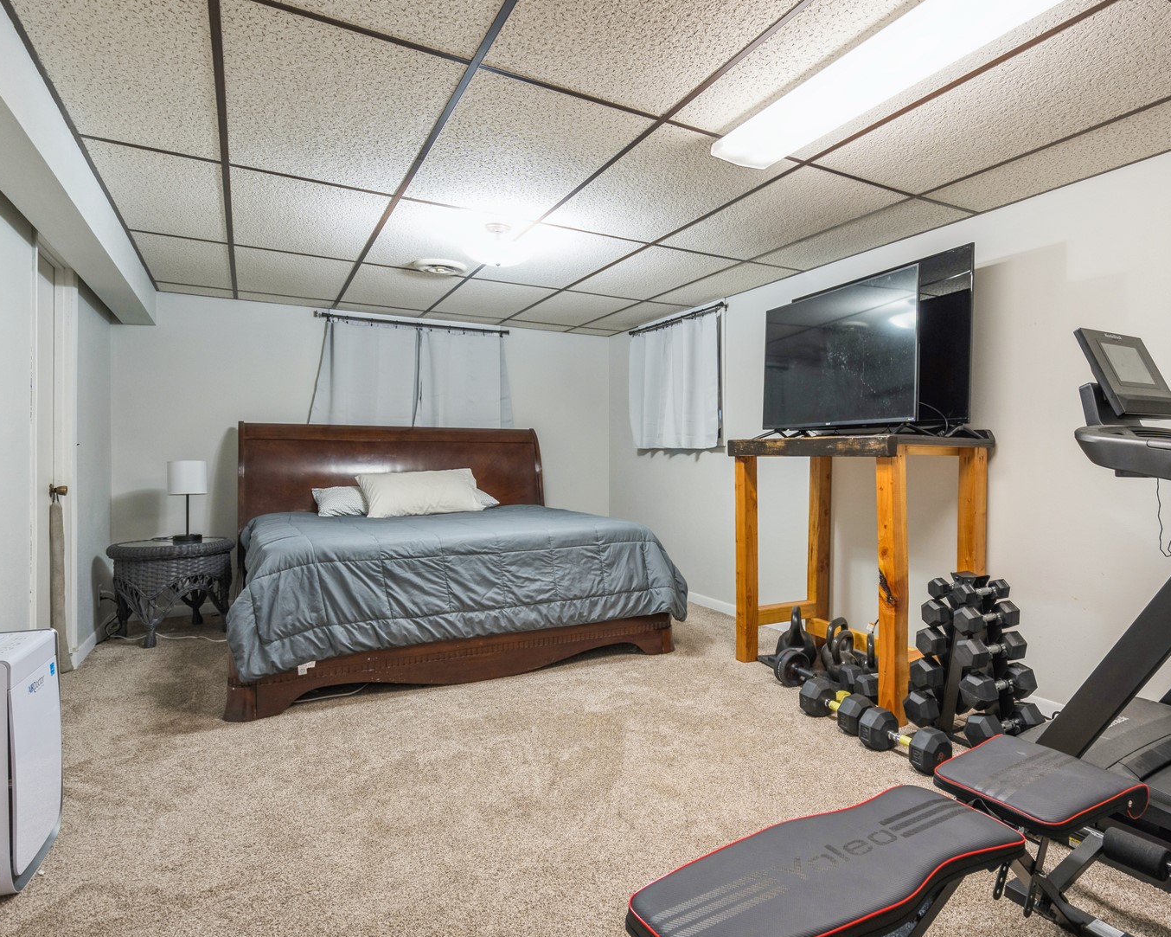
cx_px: 709
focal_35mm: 20
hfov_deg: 79.3
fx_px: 693
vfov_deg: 68.1
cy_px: 460
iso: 400
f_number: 8
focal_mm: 17
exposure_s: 1/5
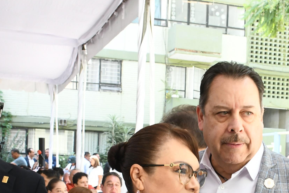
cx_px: 239
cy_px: 184
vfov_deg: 17.6
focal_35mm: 76
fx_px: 610
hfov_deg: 26.1
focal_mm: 20
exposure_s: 1/100
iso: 800
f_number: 7.1
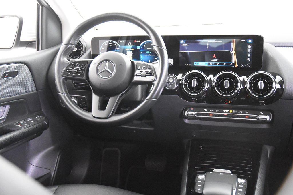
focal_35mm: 42
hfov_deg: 46.4
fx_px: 342
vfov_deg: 31.9
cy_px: 98
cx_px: 146
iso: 12800
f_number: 3.2
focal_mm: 28
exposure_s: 1/40
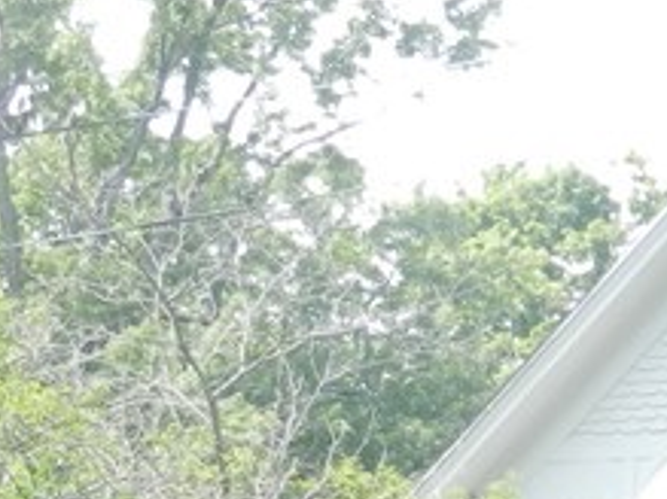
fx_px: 3428
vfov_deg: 7.9
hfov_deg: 9.9
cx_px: 1532
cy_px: 1007
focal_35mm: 178
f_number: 4
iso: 160
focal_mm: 6.9
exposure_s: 1/200
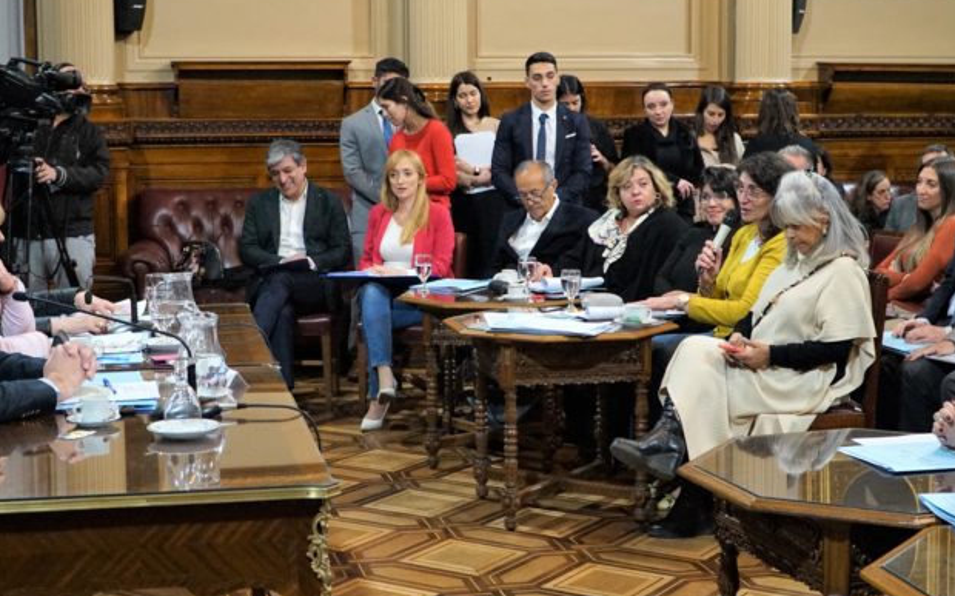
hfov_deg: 38.2
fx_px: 1379
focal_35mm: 53
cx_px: 442
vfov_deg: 24.4
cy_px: 273
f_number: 4
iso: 2500
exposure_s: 1/160
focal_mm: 28
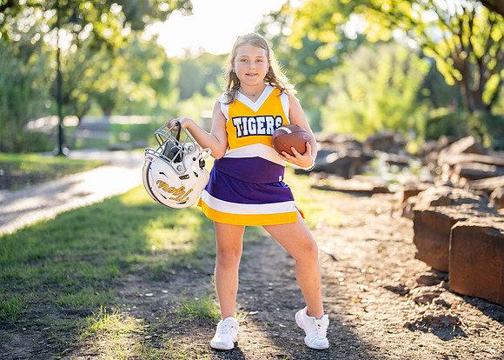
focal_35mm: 58
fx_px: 826
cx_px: 281
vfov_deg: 24.6
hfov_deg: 33.9
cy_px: 173
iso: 250
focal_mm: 50
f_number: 1.2
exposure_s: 1/1250
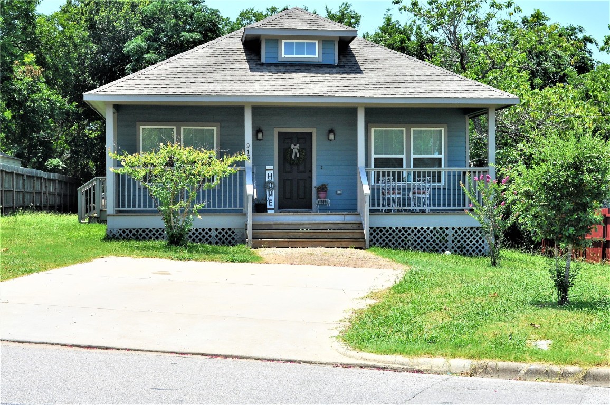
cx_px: 305
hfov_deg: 33.4
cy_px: 202
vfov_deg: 22.6
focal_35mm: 60
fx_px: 1016
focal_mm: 40
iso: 200
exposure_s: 1/200
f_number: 14
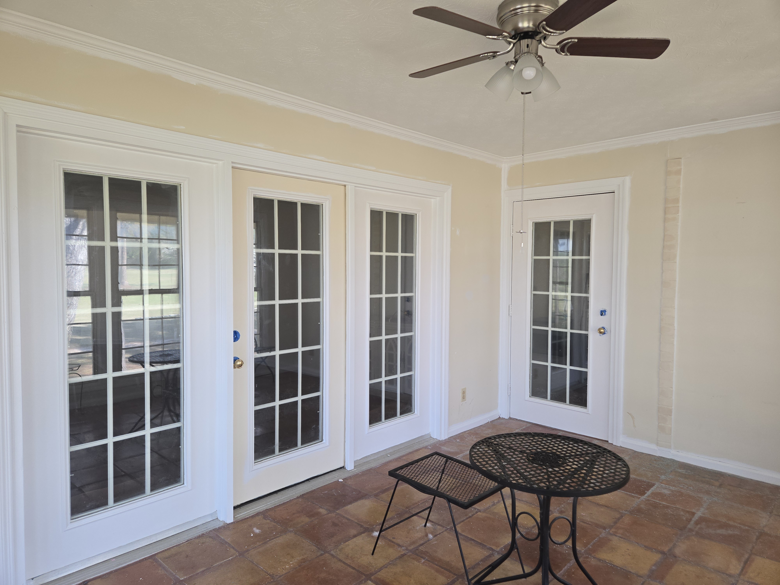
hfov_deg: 73.9
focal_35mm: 23
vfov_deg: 58.9
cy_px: 292
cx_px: 390
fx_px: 518
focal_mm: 5.4
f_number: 1.8
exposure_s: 1/60
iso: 40
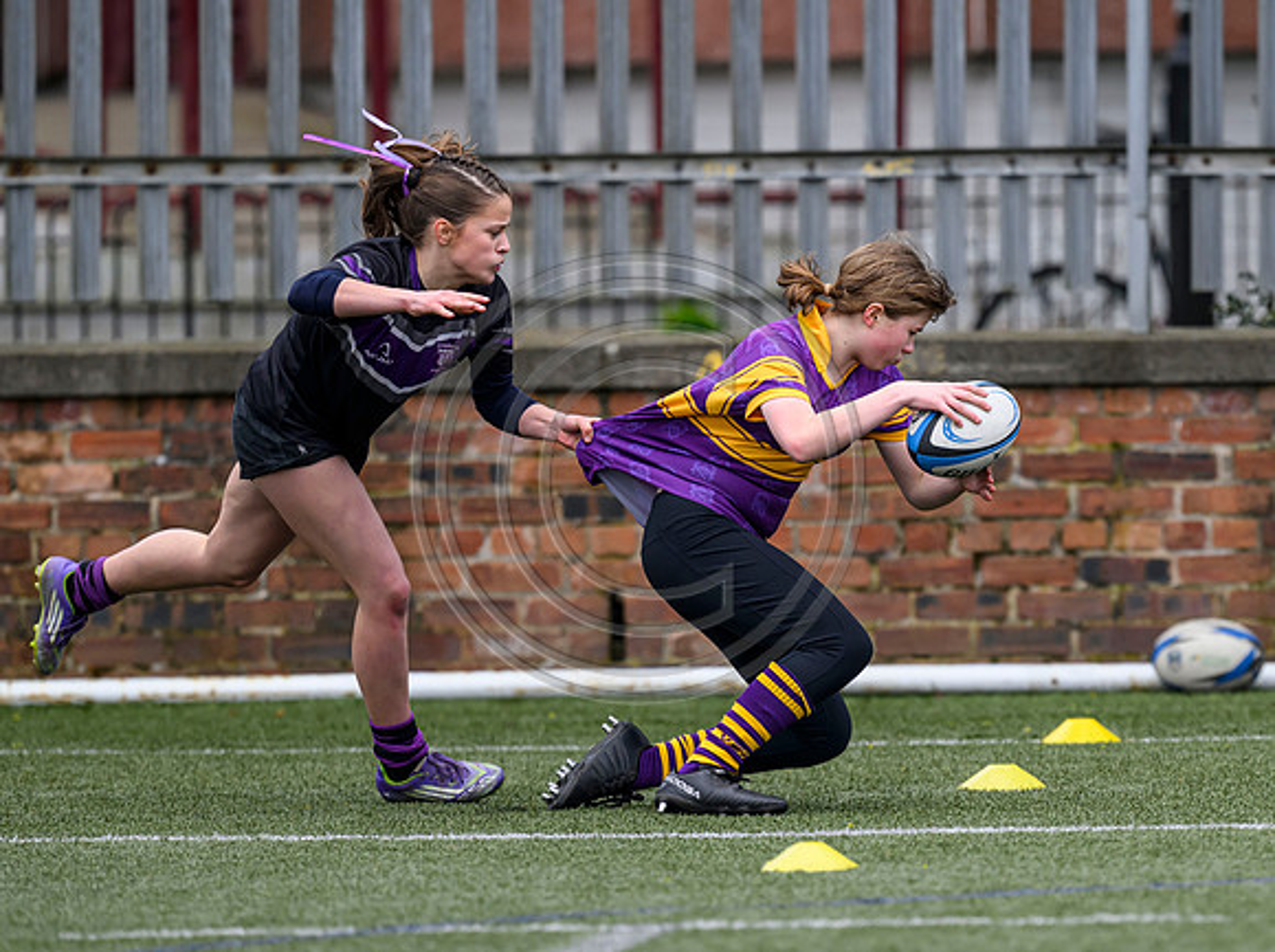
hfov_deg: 3.1
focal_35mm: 643
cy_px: 445
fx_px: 23633
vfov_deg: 2.3
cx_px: 897
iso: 640
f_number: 3.5
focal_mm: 400
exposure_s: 1/2000
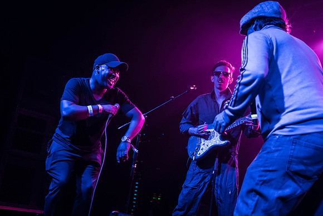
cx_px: 133
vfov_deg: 32.0
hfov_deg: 46.4
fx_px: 375
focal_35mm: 42
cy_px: 93
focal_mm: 34
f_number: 2.8
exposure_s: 1/320
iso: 3200
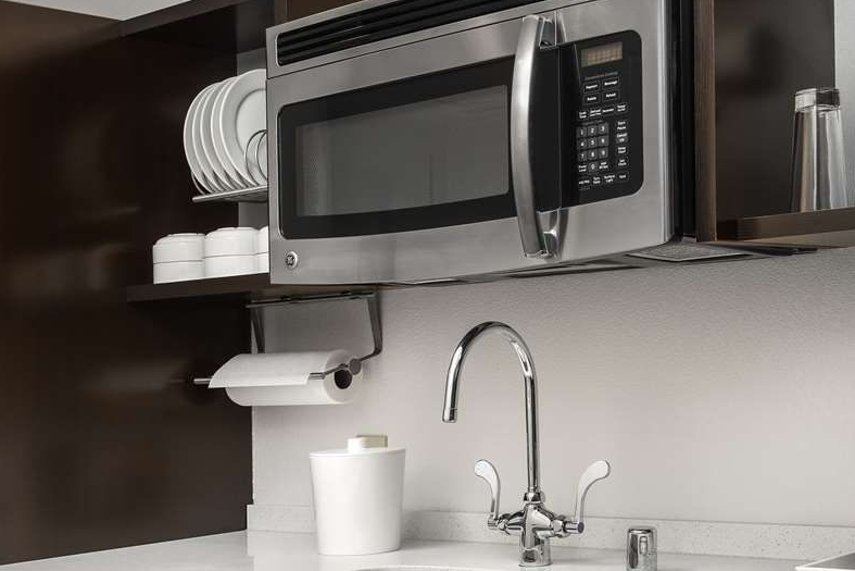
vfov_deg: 22.1
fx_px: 1449
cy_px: 411
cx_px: 499
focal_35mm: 61
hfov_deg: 32.8
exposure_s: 1/250
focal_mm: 32
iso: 400
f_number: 11
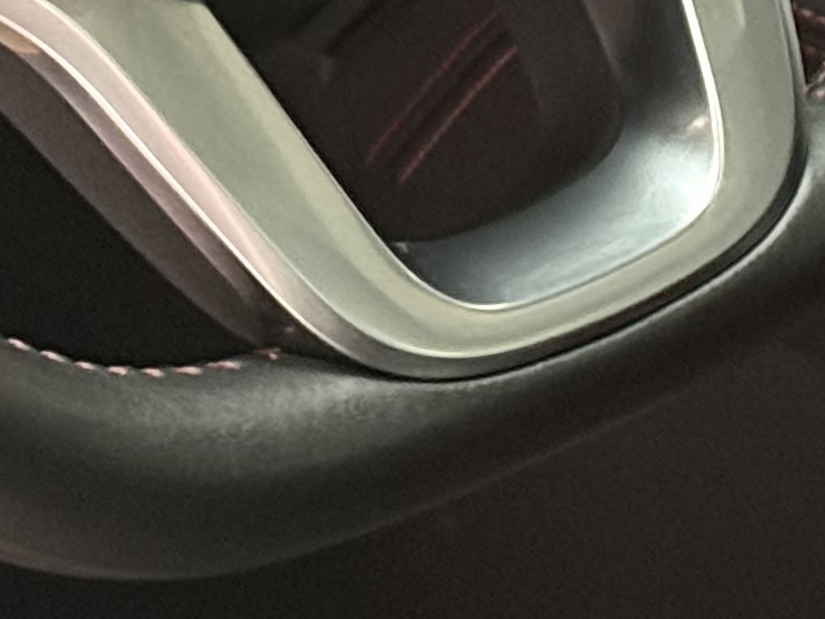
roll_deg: -0.3
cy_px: -712
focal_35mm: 260
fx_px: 6197
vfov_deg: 5.6
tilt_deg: -22.6
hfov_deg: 7.6
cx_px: 234
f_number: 1.78
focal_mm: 6.76
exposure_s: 1/28
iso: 800
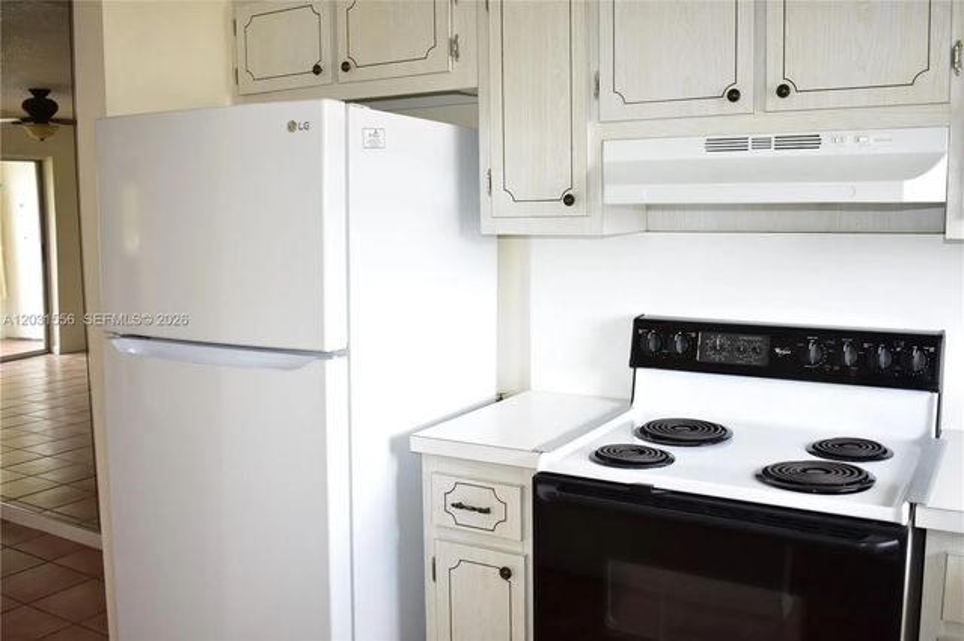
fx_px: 883
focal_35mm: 33
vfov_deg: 39.9
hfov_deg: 57.2
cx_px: 482
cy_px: 320
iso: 640
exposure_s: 1/60
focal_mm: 22
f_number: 4.5
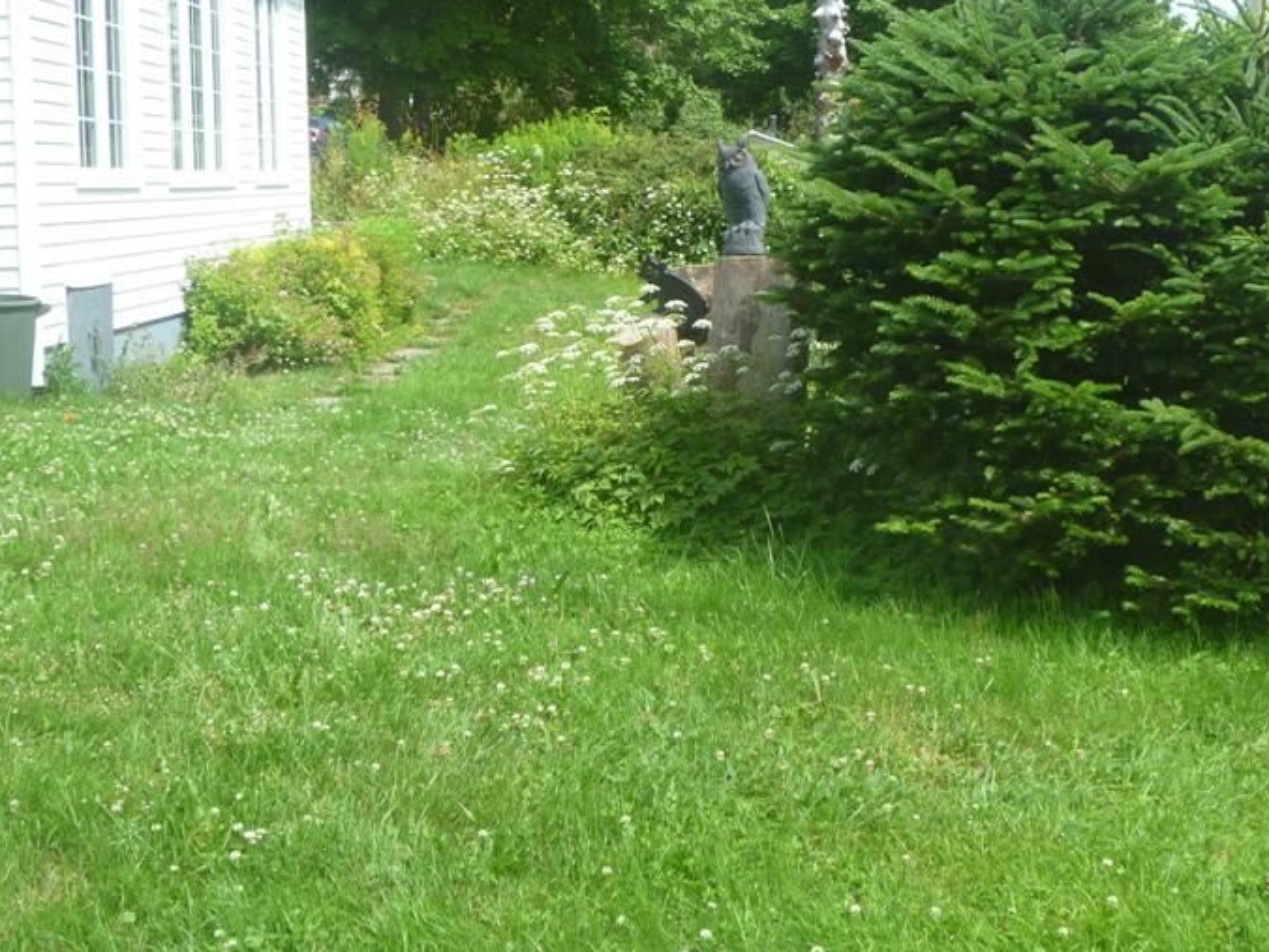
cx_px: 755
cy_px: 430
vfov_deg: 27.5
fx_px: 1943
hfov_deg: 36.1
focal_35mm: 53
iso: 125
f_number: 4.5
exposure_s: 1/250
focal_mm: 6.3
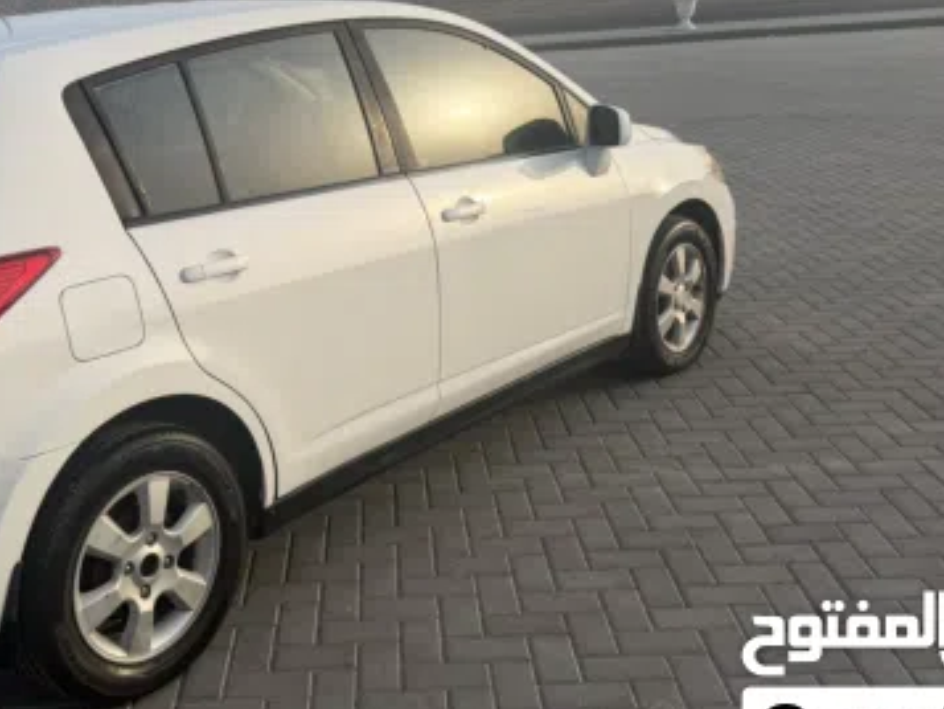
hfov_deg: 43.4
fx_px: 1173
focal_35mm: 43
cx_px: 344
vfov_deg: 33.2
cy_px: 209
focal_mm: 6.76
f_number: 1.78
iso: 80
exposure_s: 1/2907
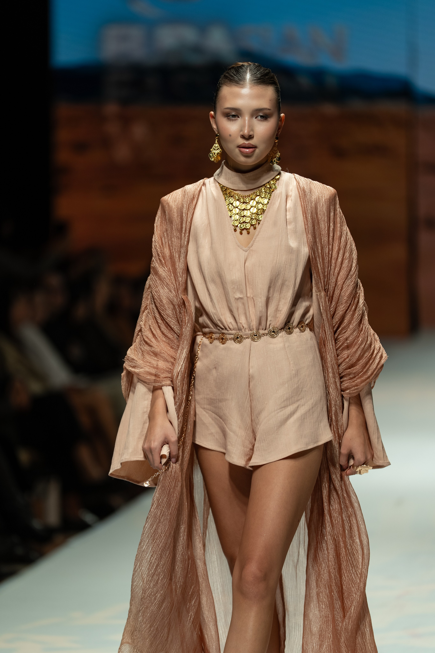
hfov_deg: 6.9
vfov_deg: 10.3
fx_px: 3625
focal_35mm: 200
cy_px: 326
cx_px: 218
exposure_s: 1/400
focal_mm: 200
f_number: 2.8
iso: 200
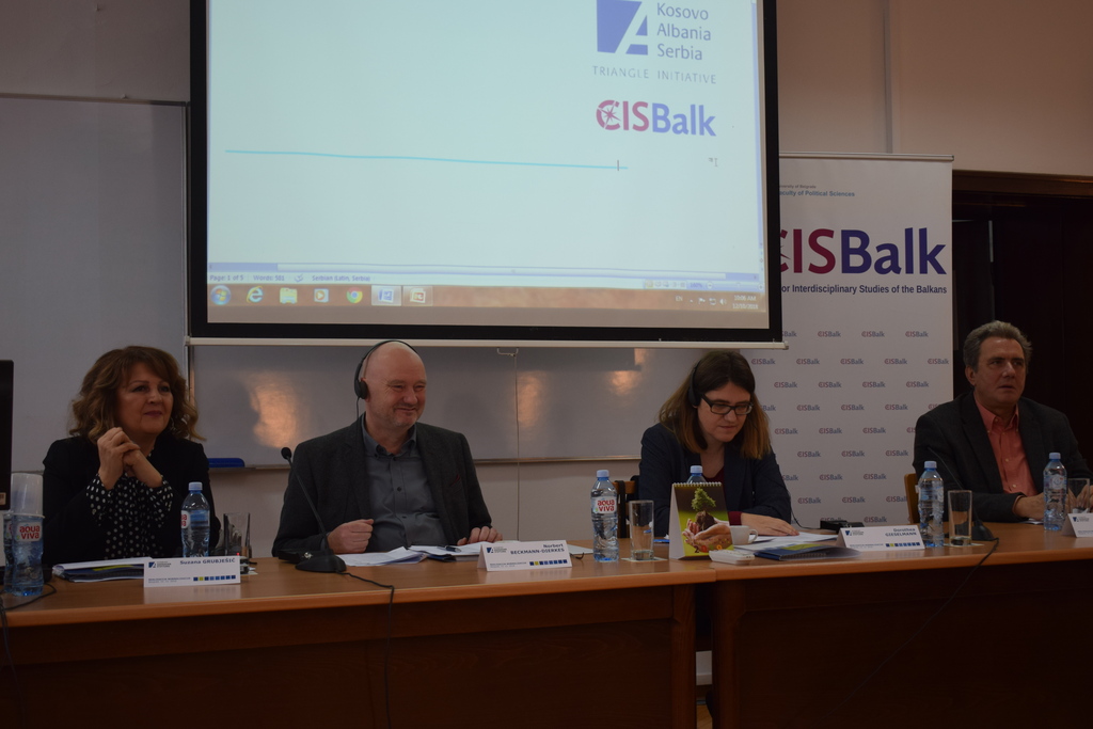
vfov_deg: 26.5
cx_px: 546
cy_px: 364
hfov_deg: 38.9
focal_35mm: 51
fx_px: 1549
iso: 400
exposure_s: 1/60
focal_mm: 34
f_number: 4.5
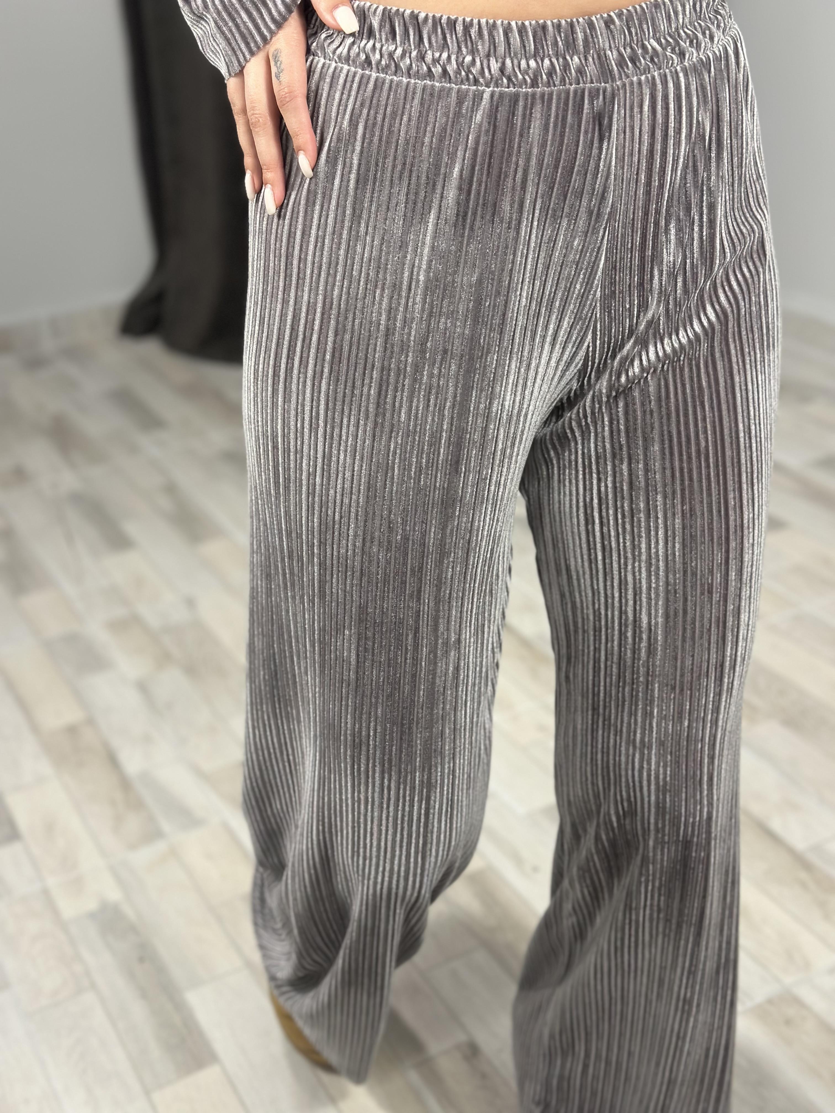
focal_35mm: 48
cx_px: 418
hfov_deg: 30.3
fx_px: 1544
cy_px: 556
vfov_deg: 39.7
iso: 160
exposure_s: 1/100
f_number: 1.78
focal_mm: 6.86
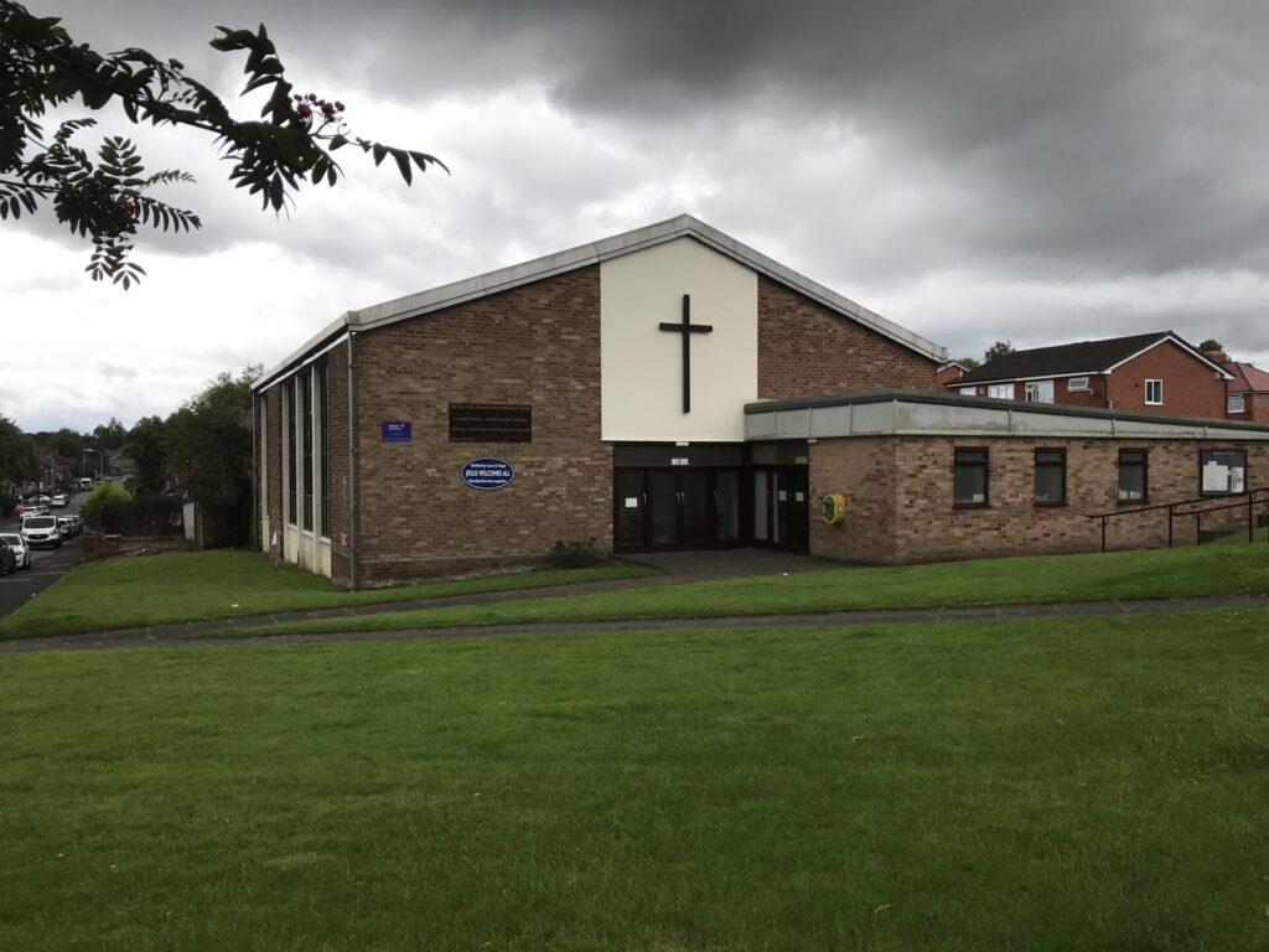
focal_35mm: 28
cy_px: 476
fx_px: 1026
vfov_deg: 49.7
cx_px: 634
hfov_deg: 63.4
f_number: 1.8
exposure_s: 1/2083
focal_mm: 3.99
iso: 20
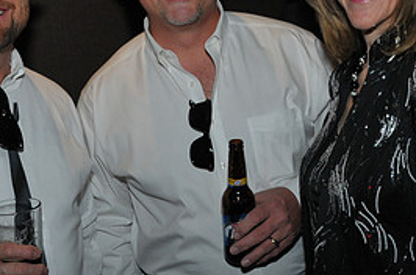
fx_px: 830
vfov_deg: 18.8
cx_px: 149
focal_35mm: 72
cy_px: 93
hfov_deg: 28.0
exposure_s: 1/50
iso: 500
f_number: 5.6
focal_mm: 22
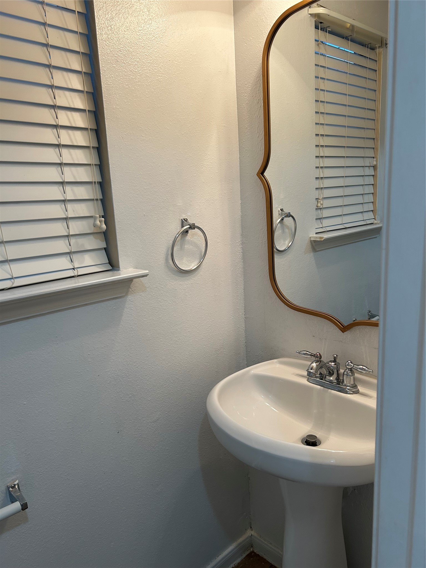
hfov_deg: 53.1
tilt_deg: -12.1
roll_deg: +2.4
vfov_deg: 67.3
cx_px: 213
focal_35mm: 26
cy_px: 284
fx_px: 427
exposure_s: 1/120
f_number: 1.5
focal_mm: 5.7
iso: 80
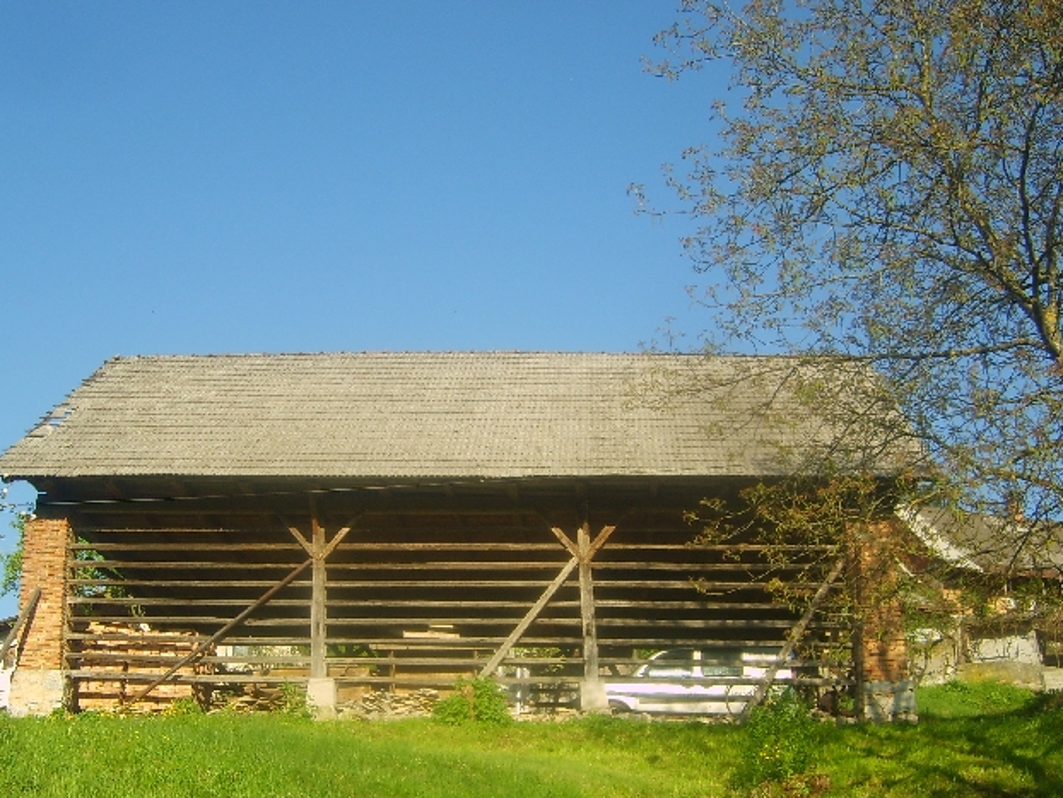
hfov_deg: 42.0
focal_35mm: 45
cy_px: 499
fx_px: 1382
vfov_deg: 32.1
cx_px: 463
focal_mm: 5.8
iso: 50
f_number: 2.8
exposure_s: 1/500
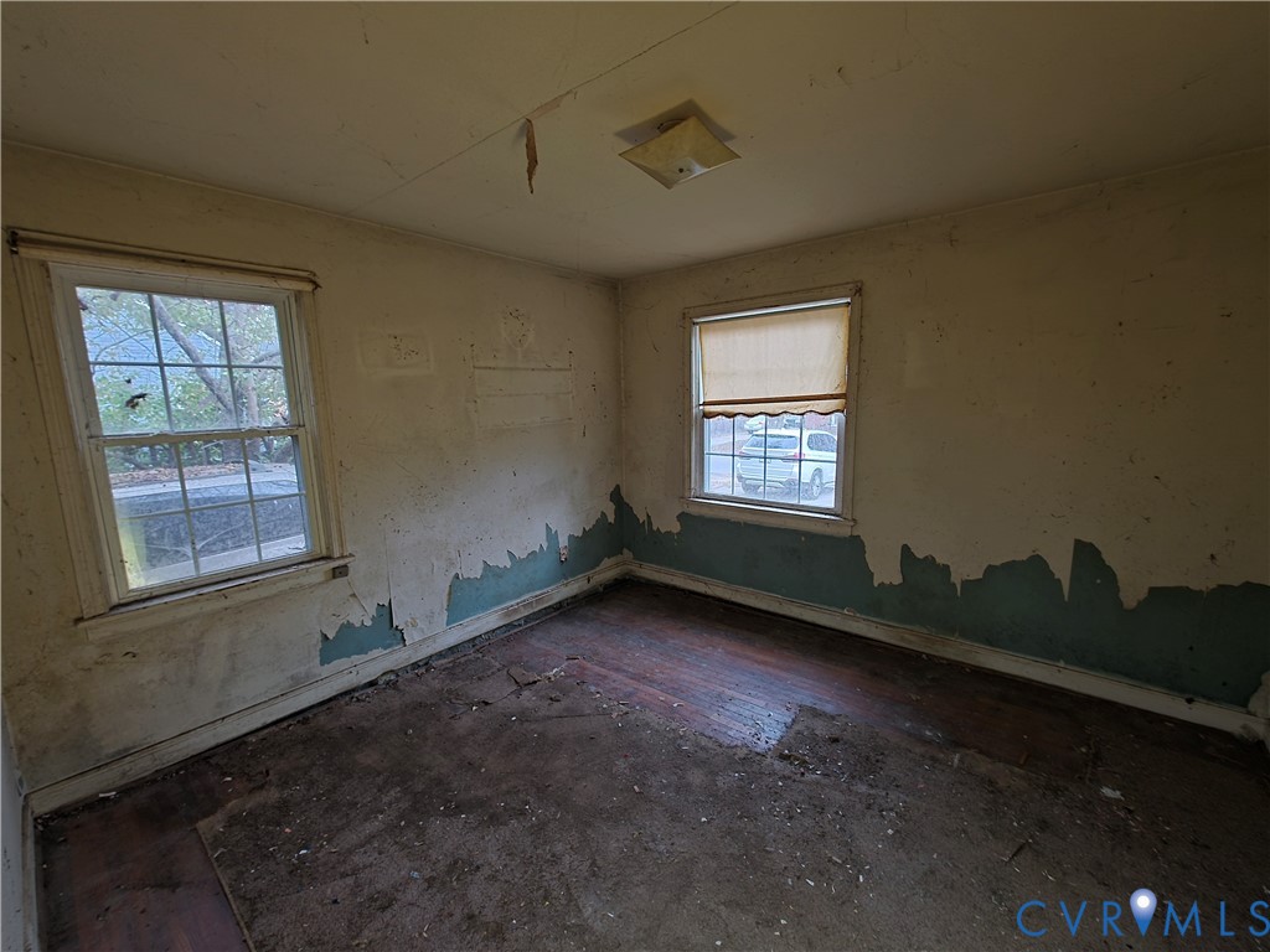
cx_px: 635
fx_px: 477
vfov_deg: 89.9
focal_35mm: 13
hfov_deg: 106.2
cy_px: 476
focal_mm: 2.2
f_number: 1.9
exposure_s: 1/10.4
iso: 200
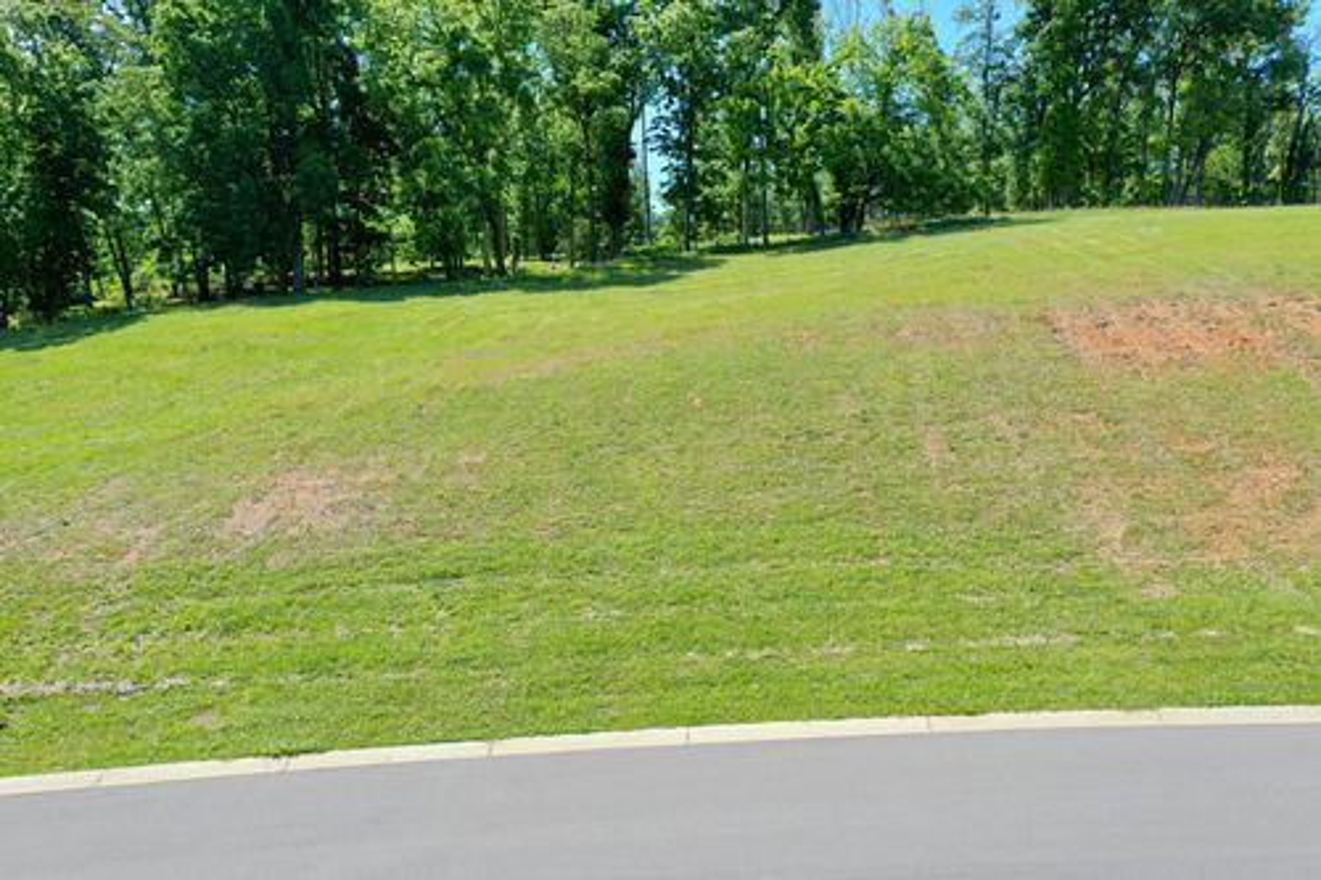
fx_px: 1027
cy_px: 440
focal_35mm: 28
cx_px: 660
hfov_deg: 65.5
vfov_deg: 46.4
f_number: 4
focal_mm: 10.26
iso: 100
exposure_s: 1/100
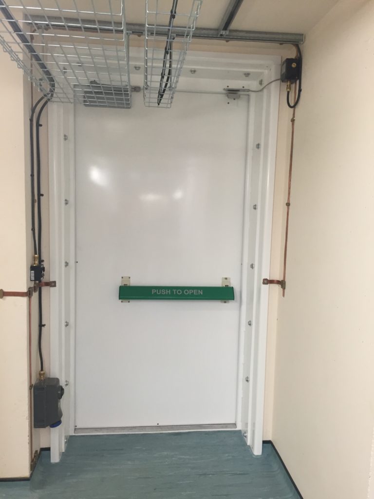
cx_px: 187
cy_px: 250
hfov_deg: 48.2
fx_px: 418
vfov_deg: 61.7
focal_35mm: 29
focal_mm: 4.15
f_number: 2.2
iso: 64
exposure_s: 1/33
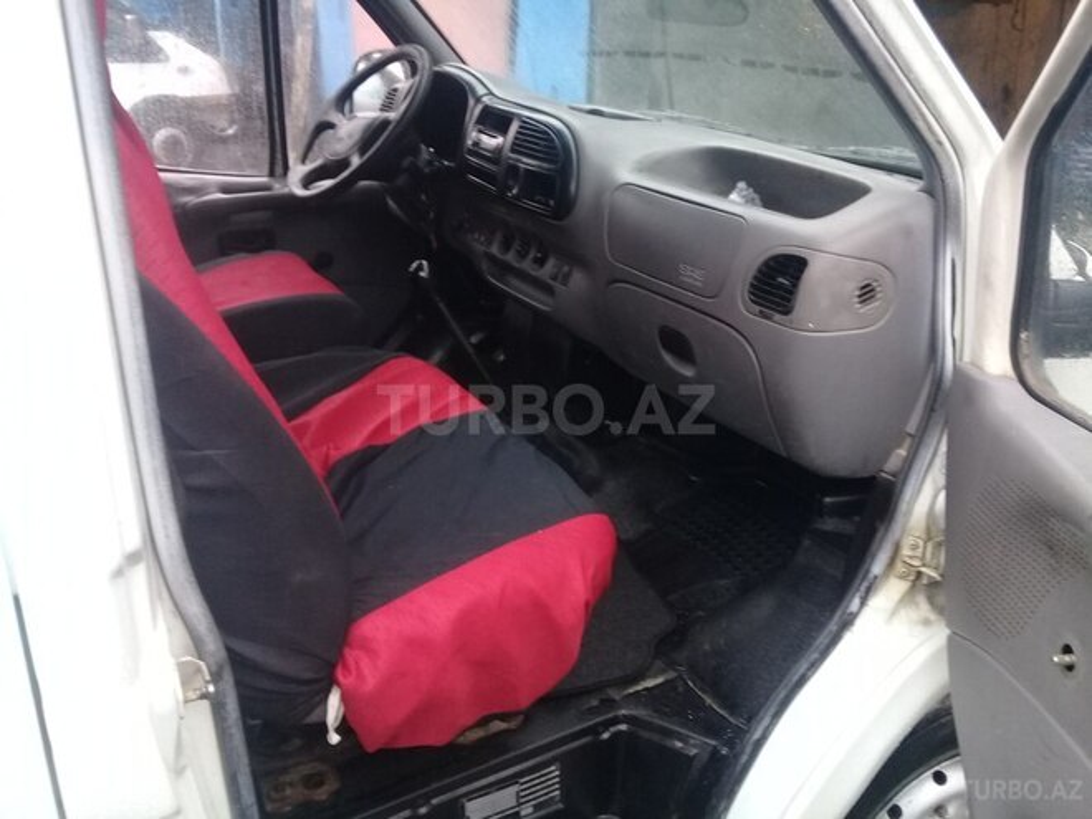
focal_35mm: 31
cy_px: 410
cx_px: 546
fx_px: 978
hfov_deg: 58.4
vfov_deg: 45.4
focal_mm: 3.3
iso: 80
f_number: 2.2
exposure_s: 1/33
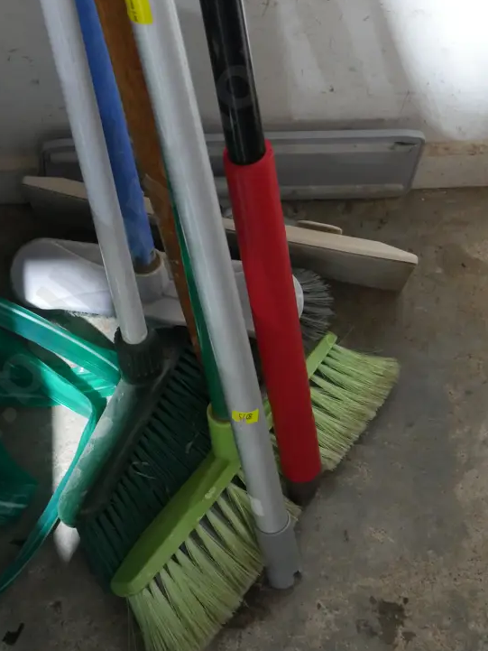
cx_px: 157
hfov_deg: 20.6
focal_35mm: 71
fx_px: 1334
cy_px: 194
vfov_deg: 27.2
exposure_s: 1/30
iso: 3200
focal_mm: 25
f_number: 5.3
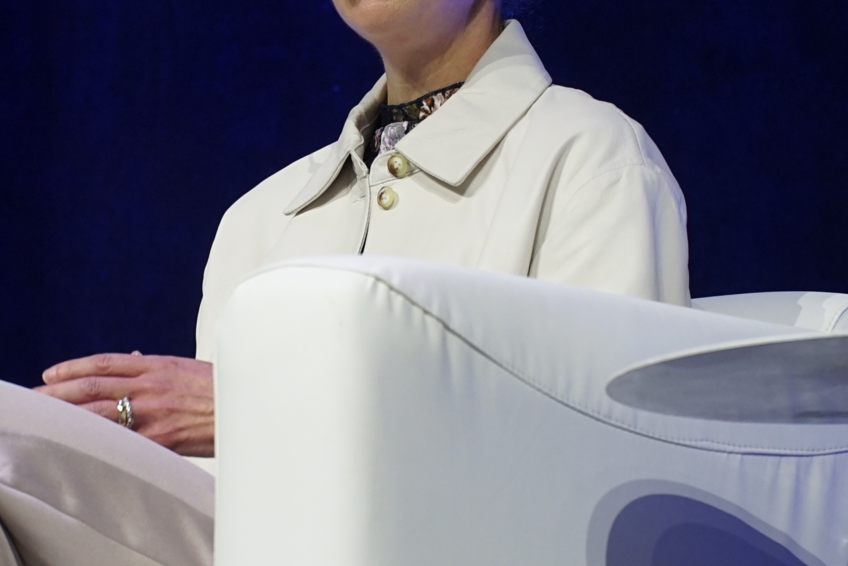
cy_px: 165
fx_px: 6595
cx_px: 257
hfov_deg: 7.4
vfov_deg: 4.9
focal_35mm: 280
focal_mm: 105
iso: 800
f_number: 4.5
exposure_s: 1/125
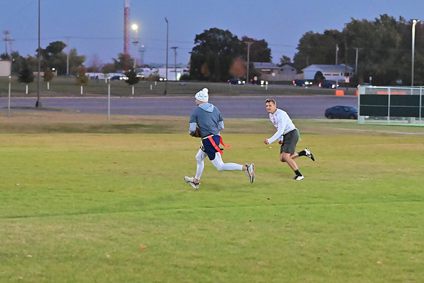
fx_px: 1496
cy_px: 142
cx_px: 212
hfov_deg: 16.1
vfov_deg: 10.8
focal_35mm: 127
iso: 6400
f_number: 4
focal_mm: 85
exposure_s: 1/500
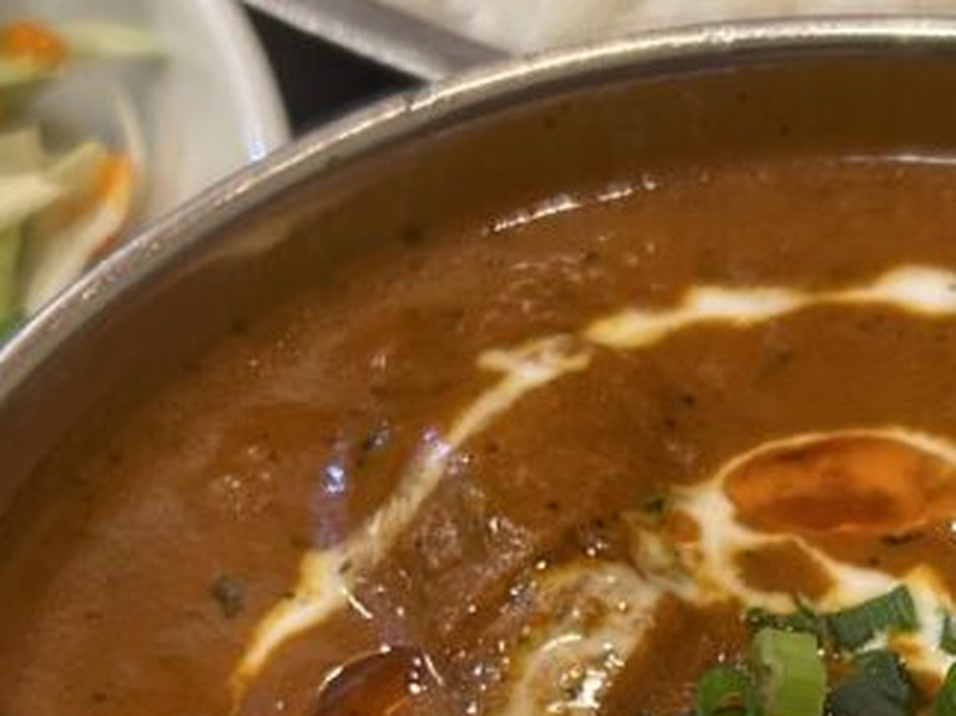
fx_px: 2844
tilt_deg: -54.6
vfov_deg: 13.9
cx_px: 888
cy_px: 899
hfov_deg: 18.7
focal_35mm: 103
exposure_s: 1/60
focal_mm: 5.7
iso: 500
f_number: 1.5
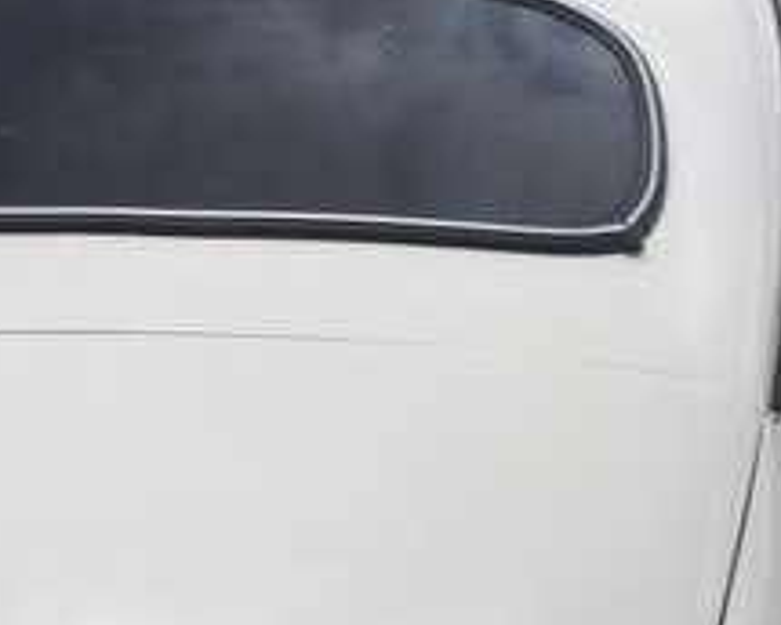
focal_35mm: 87
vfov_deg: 16.7
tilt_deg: -30.0
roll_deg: +0.2
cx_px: 240
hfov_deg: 21.9
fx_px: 2011
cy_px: 809
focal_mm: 4.15
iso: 32
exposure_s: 1/1580
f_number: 2.2
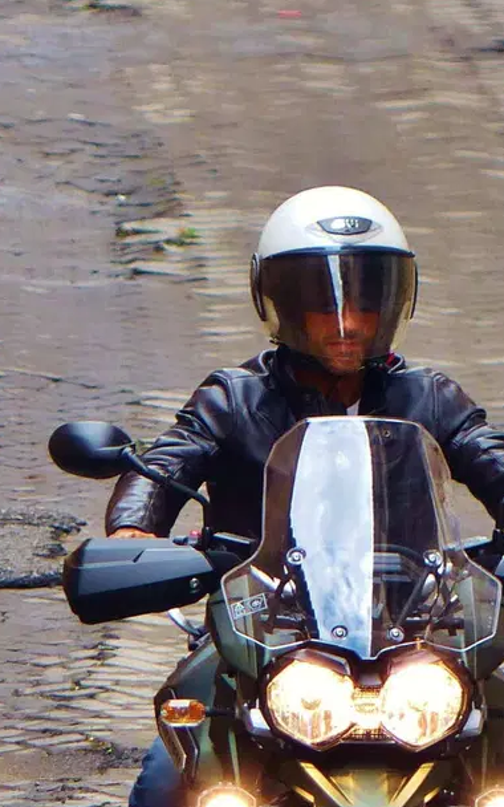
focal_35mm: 1216
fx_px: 26724
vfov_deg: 1.7
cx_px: 280
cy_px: 466
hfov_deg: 1.1
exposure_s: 1/125
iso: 100
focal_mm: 78.4
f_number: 3.2
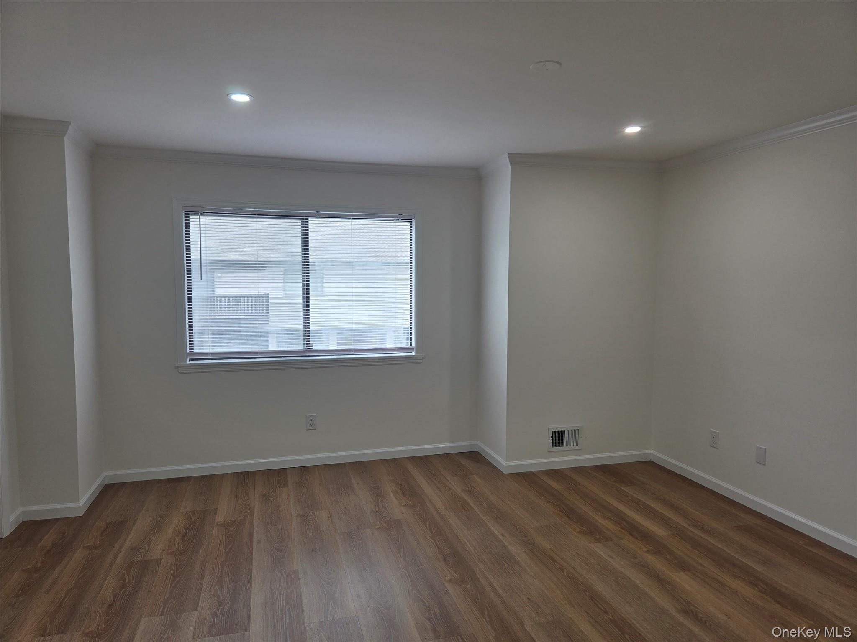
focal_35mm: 23
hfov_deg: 73.9
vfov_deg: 58.9
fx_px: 569
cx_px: 428
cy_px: 321
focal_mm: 5.4
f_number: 1.8
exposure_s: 1/120
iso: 50
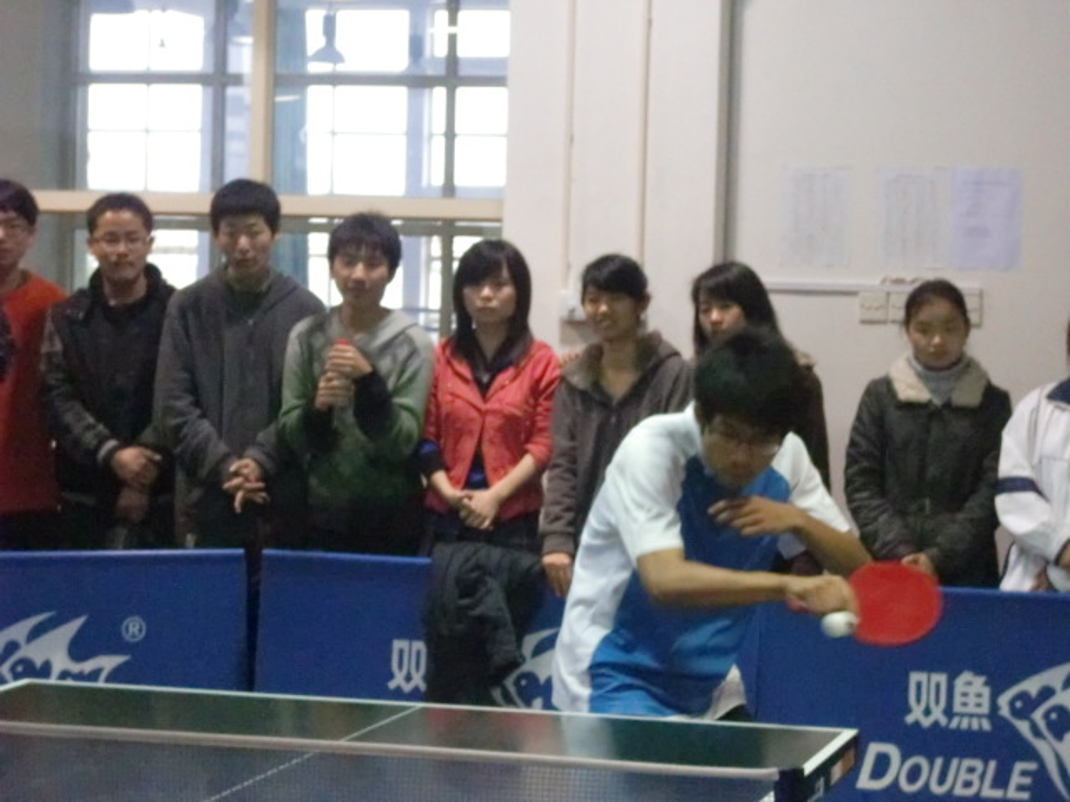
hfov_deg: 18.2
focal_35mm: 108
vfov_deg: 13.7
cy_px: 401
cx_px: 535
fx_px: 3338
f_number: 5.3
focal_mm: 18.9
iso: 1600
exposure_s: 1/60
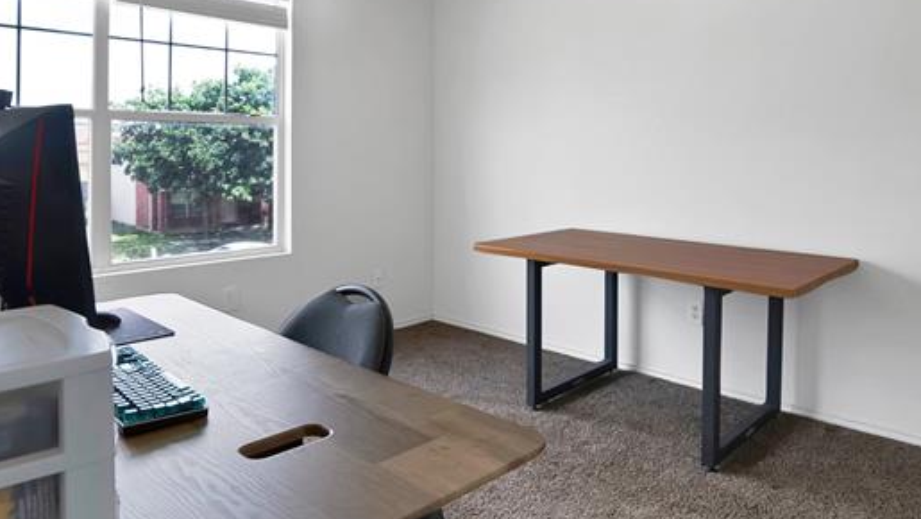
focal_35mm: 25
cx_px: 565
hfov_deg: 73.0
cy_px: 129
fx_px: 611
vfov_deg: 44.5
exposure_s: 1/50
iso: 640
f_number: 9
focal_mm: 12
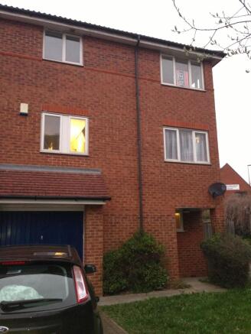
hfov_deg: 43.0
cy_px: 167
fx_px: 319
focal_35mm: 33
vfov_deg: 55.3
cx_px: 126
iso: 400
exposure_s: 1/17
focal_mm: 4.13
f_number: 2.4
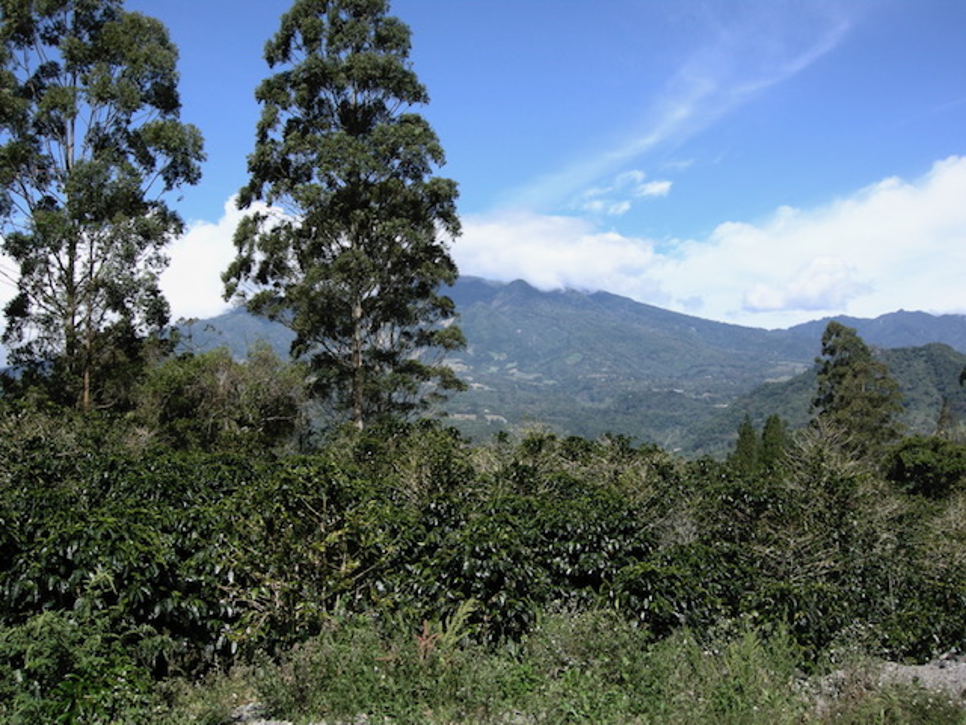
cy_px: 362
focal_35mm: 36
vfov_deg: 39.7
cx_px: 483
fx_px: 1005
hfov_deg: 51.4
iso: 64
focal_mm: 7.5
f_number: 5.4
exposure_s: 1/266
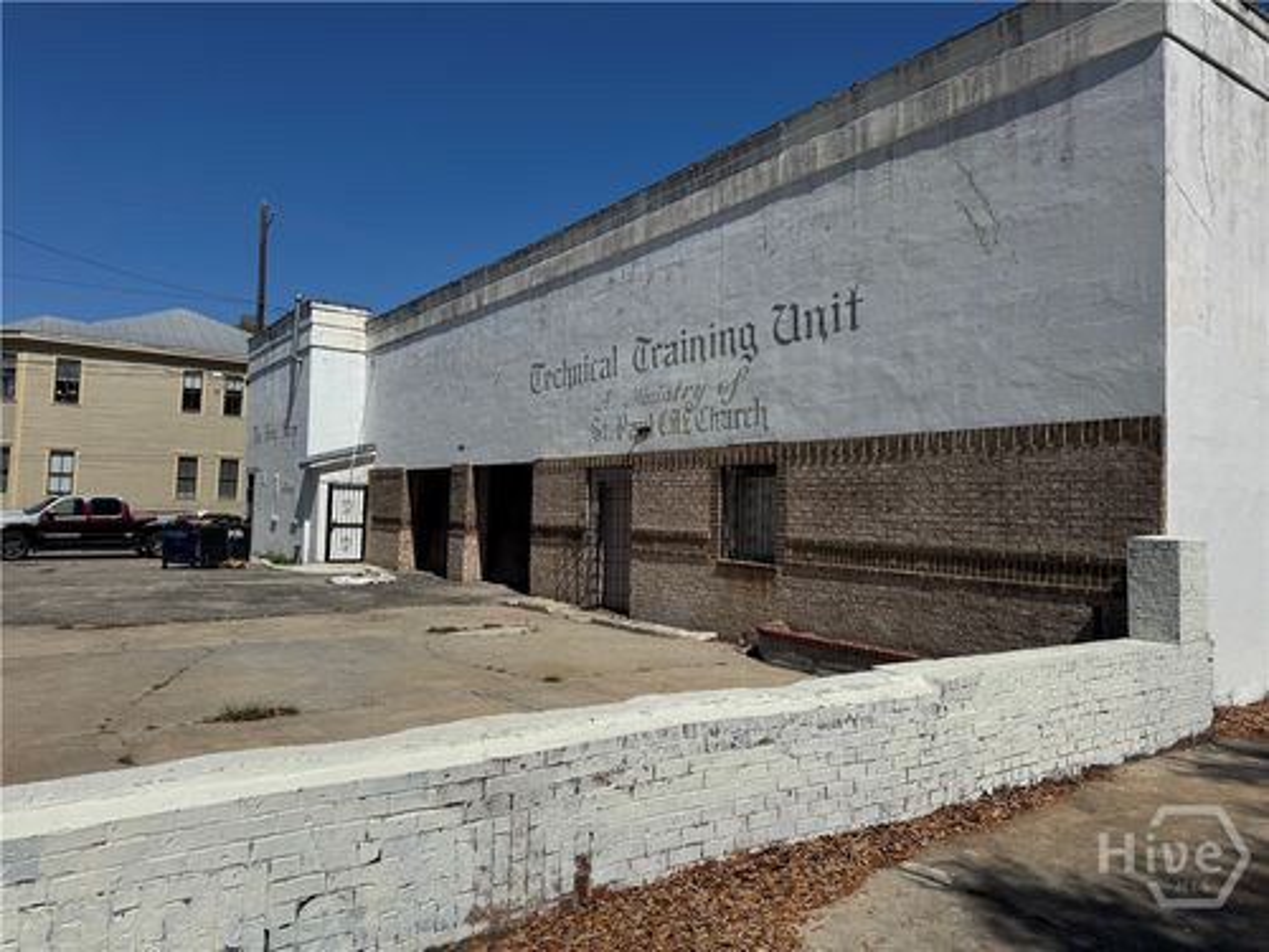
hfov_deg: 71.6
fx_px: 880
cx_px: 634
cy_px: 476
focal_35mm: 24
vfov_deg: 56.8
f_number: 1.78
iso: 80
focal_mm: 6.76
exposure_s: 1/12346
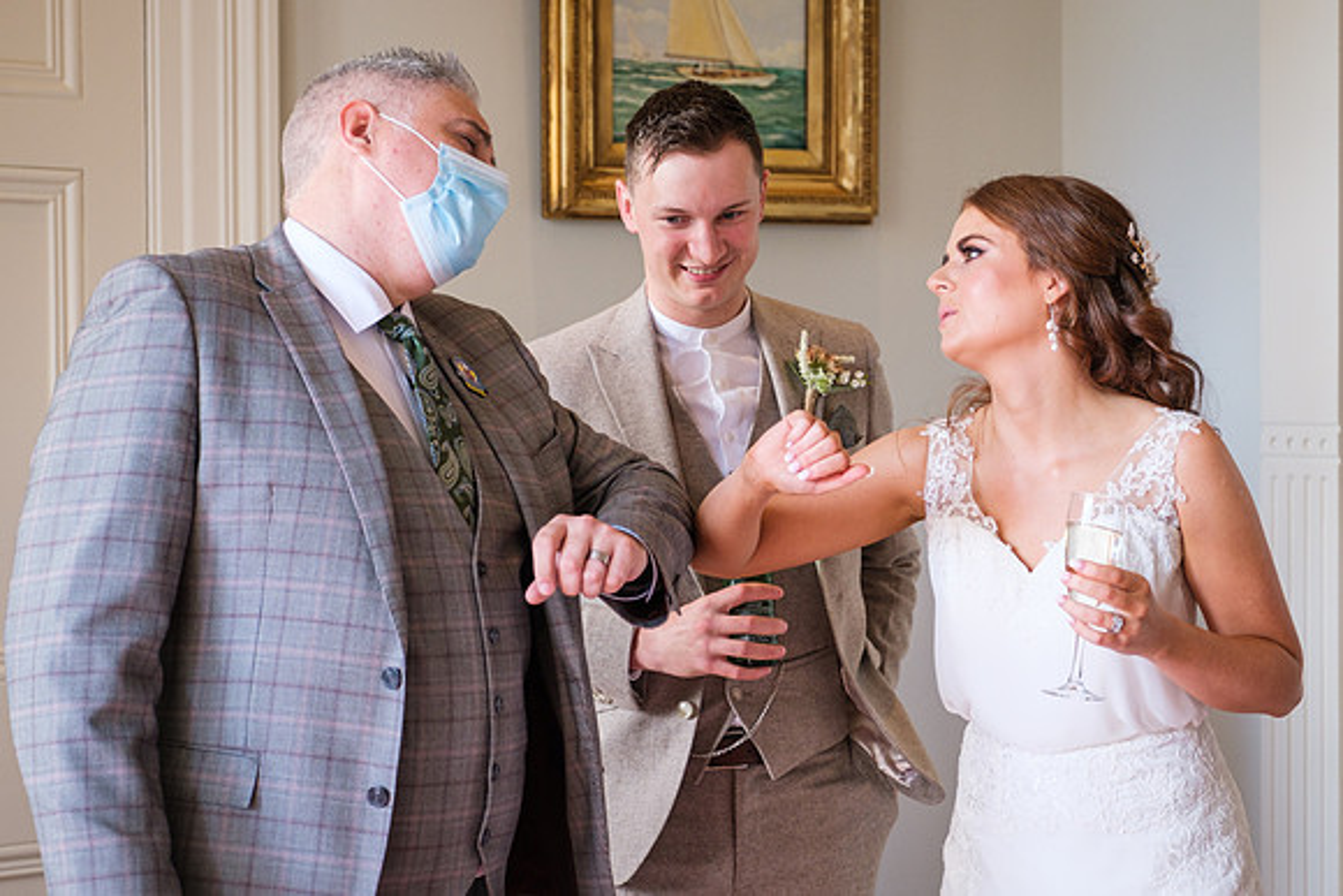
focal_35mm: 63
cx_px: 752
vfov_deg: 21.7
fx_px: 2333
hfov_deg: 32.1
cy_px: 433
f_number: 2.8
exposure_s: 1/160
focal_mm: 34.2
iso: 400
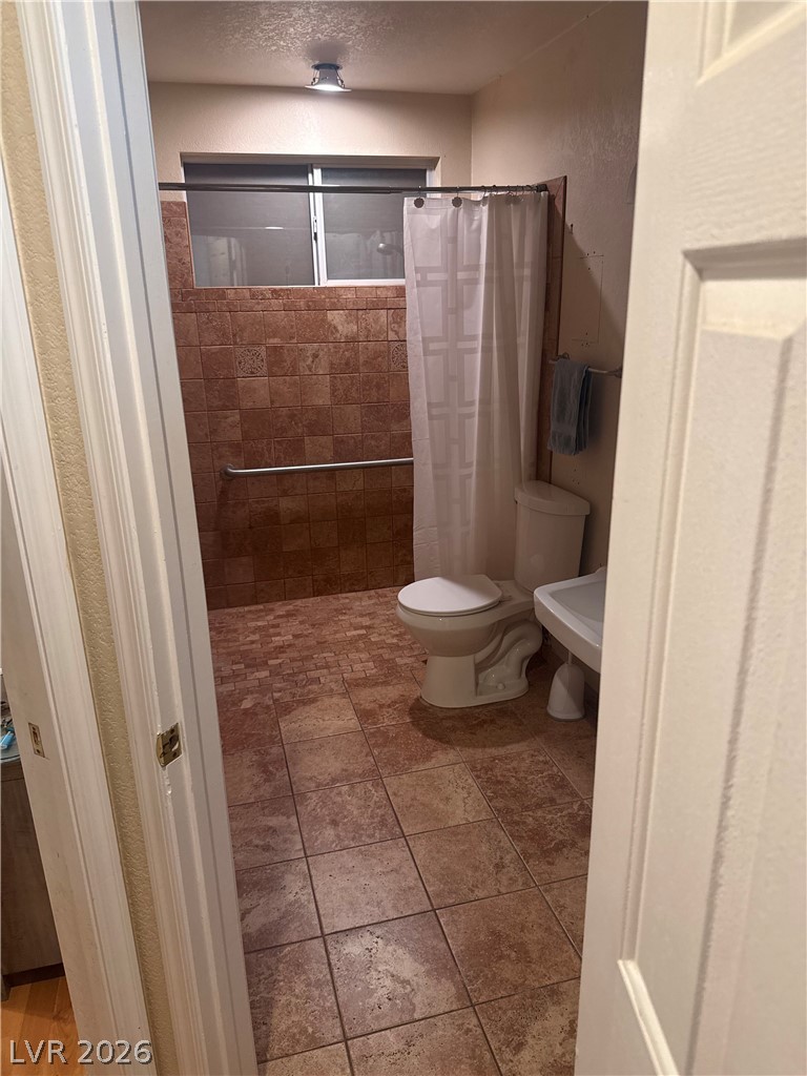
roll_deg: +0.7
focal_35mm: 24
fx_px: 746
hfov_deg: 56.8
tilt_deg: -18.1
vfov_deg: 71.6
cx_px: 404
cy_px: 538
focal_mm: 6.76
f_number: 1.78
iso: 200
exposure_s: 1/60
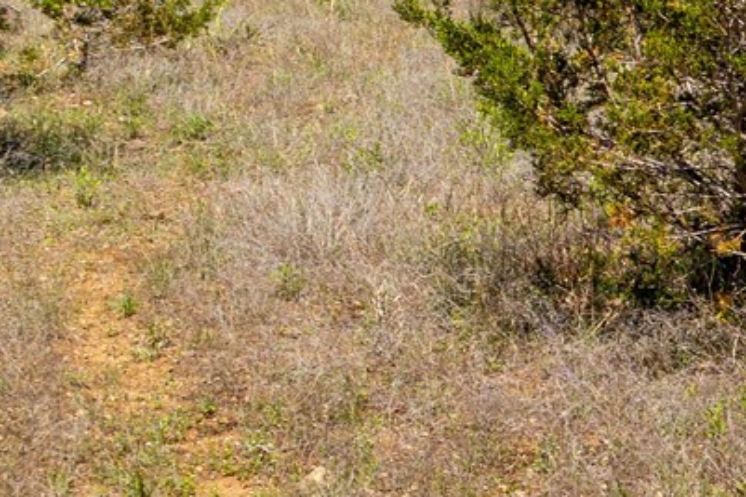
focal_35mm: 162
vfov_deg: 8.4
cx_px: 1393
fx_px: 3353
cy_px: -106
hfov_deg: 11.6
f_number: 5
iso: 100
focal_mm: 29.9
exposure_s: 1/200
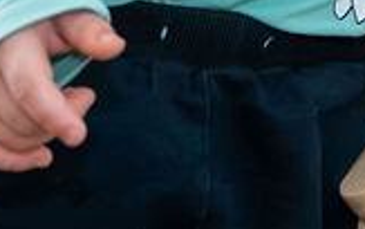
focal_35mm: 230
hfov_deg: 8.2
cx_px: 934
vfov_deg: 5.3
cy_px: -497
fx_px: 2289
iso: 4000
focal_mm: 36
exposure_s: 1/250
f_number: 2.8
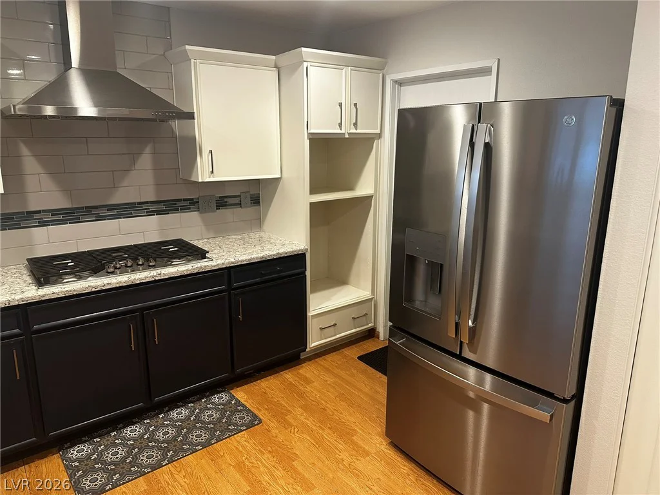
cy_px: 248
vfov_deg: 56.8
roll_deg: -0.4
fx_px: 458
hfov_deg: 71.6
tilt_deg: -12.2
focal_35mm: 24
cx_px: 330
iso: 250
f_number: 1.78
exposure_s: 1/60
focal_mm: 6.86
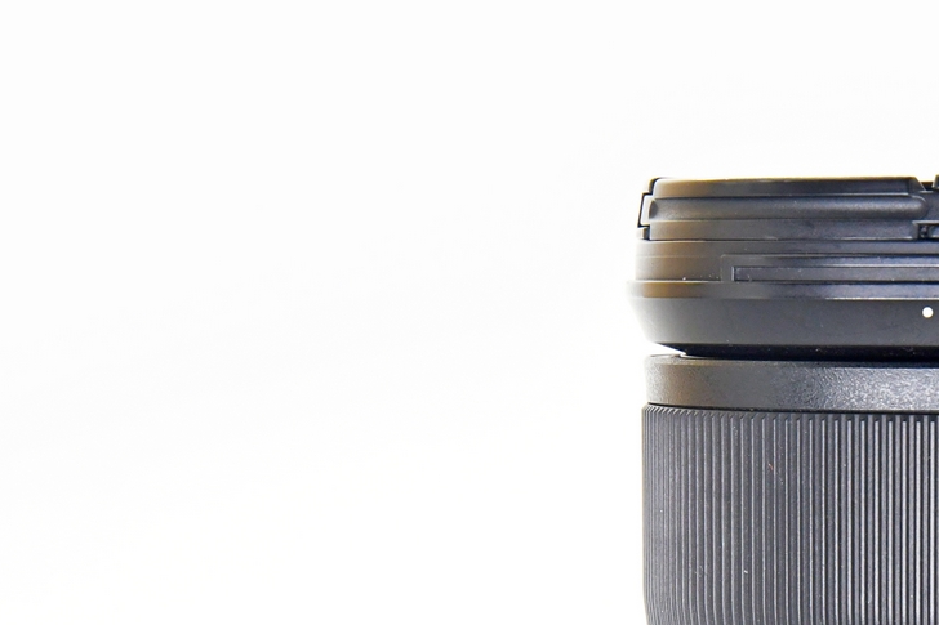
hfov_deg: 12.0
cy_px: 622
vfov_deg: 8.1
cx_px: 951
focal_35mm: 169
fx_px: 4407
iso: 1250
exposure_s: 1/125
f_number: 8
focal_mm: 55
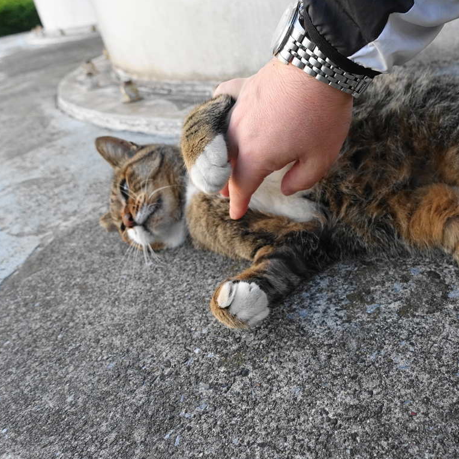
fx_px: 480
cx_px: 304
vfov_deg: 51.1
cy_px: 227
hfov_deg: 50.2
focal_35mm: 32
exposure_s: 1/200
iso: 800
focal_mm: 8.8
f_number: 2.8
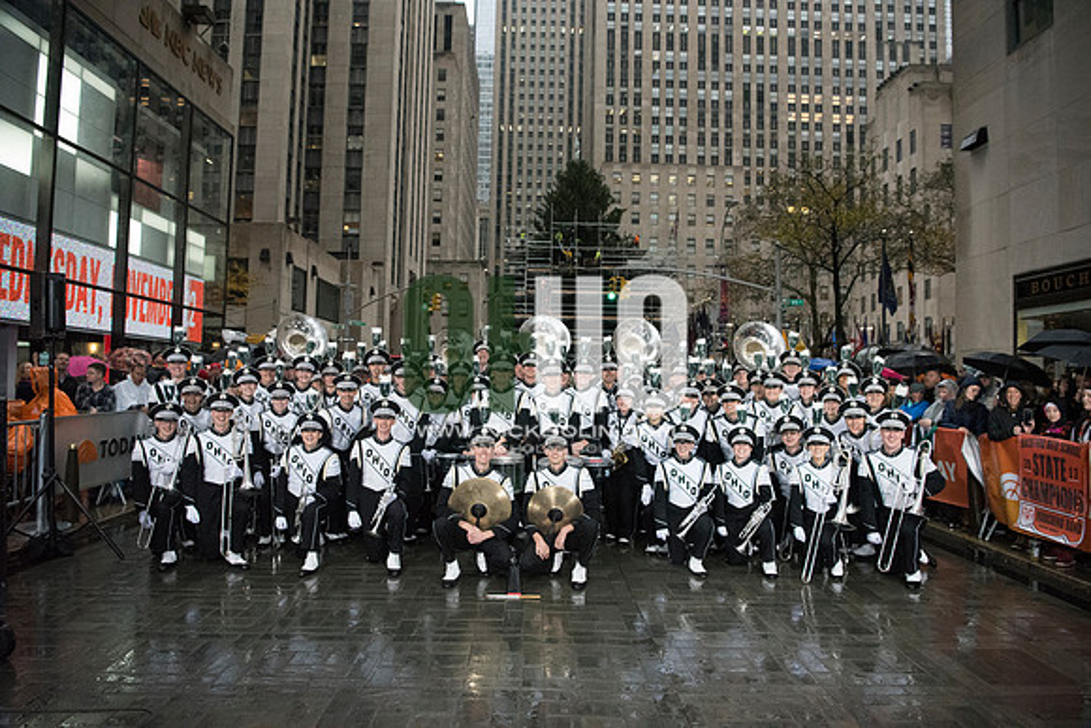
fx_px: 727
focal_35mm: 24
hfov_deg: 73.7
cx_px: 546
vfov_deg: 53.2
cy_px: 364
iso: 10000
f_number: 3.5
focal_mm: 24
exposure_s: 1/2500
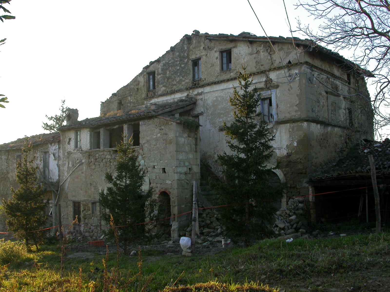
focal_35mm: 38
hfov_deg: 49.0
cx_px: 195
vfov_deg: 37.7
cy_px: 146
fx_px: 428
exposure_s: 1/122
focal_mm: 7.85
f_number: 5.3
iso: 100
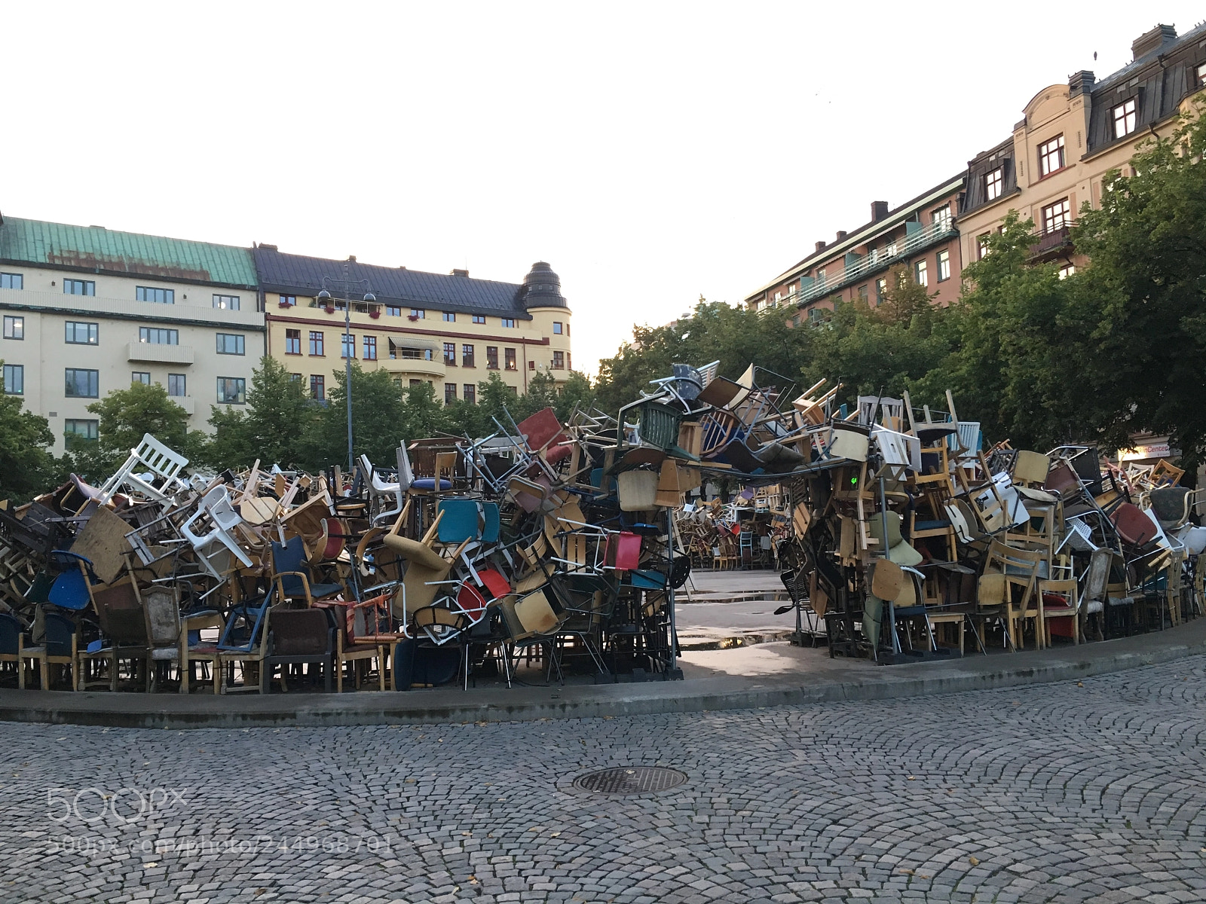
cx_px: 603
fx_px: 1010
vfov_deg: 48.2
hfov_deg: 61.7
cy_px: 452
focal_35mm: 29
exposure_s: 1/33
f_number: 2.2
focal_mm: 4.15
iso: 125
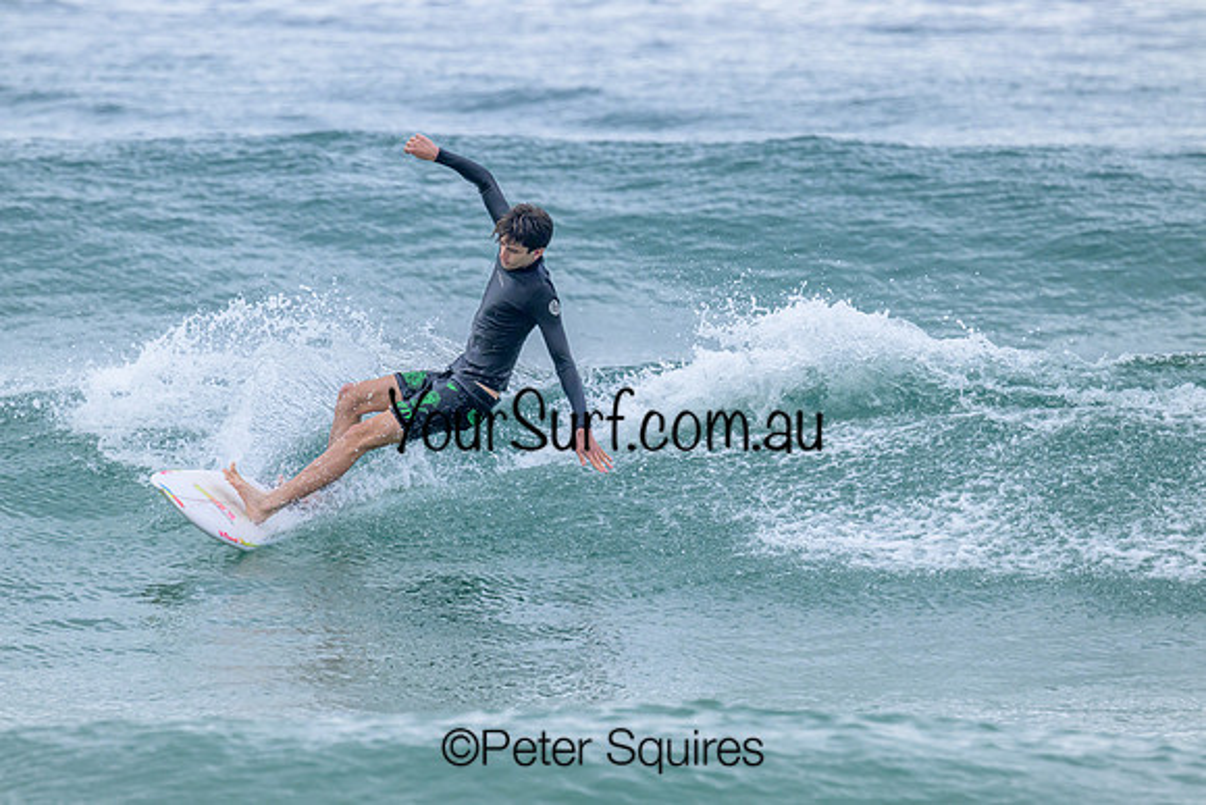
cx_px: 603
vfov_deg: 2.3
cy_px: 402
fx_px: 19900
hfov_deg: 3.5
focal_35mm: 594
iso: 1600
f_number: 11
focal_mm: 580
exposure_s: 1/2000
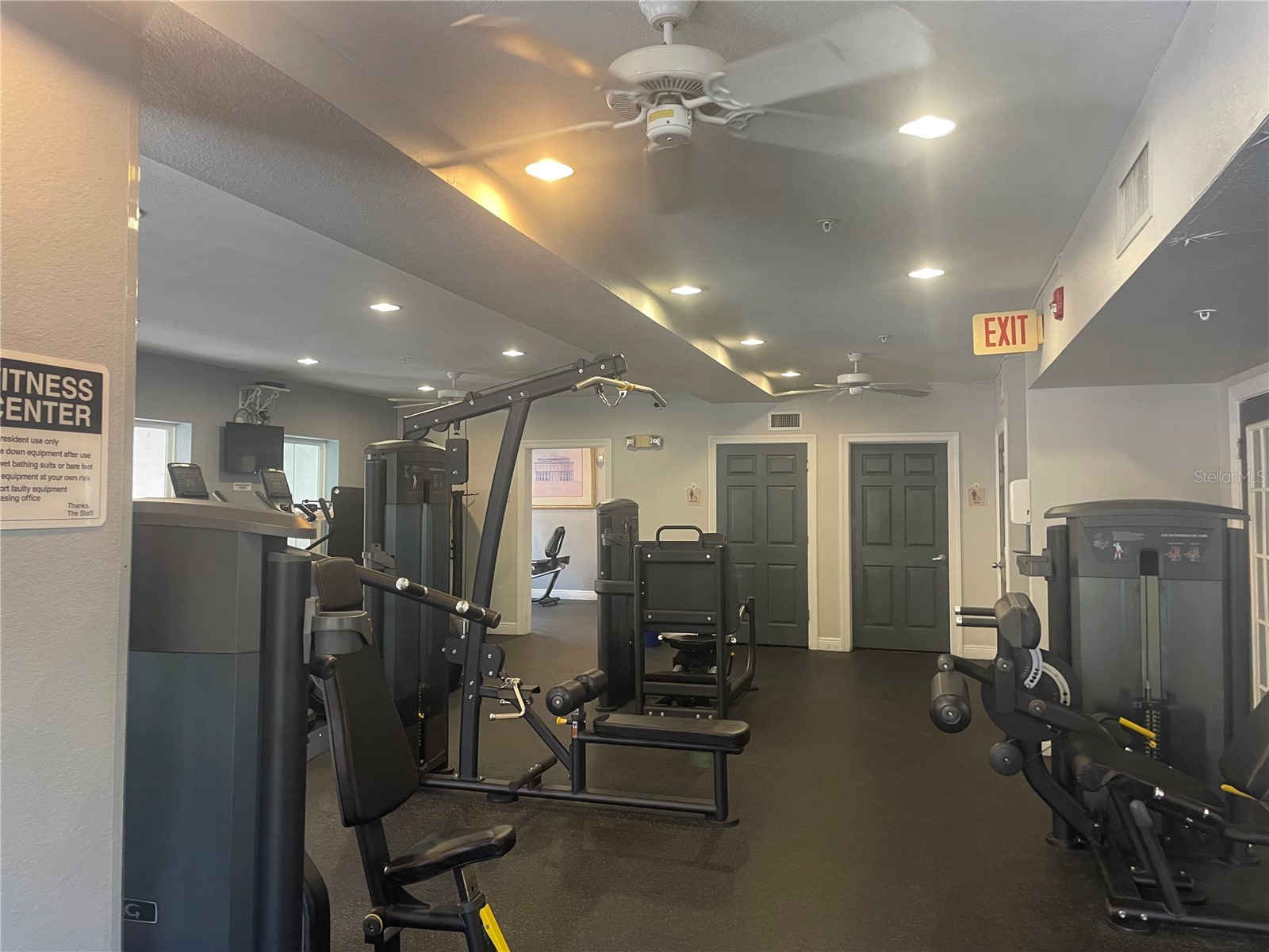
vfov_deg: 53.1
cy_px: 476
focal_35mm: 26
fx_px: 953
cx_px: 634
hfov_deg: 67.3
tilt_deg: +2.1
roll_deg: +0.0
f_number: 1.6
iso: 200
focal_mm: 4.2
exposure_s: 1/60
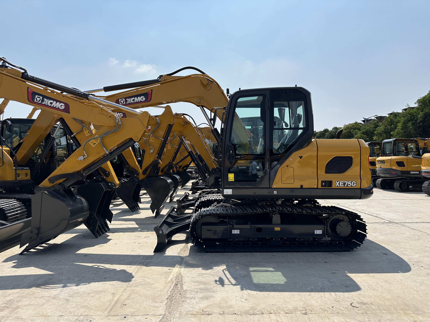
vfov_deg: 56.8
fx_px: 298
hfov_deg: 71.6
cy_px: 161
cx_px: 215
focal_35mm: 24
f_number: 1.78
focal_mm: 6.86
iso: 80
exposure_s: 1/7576
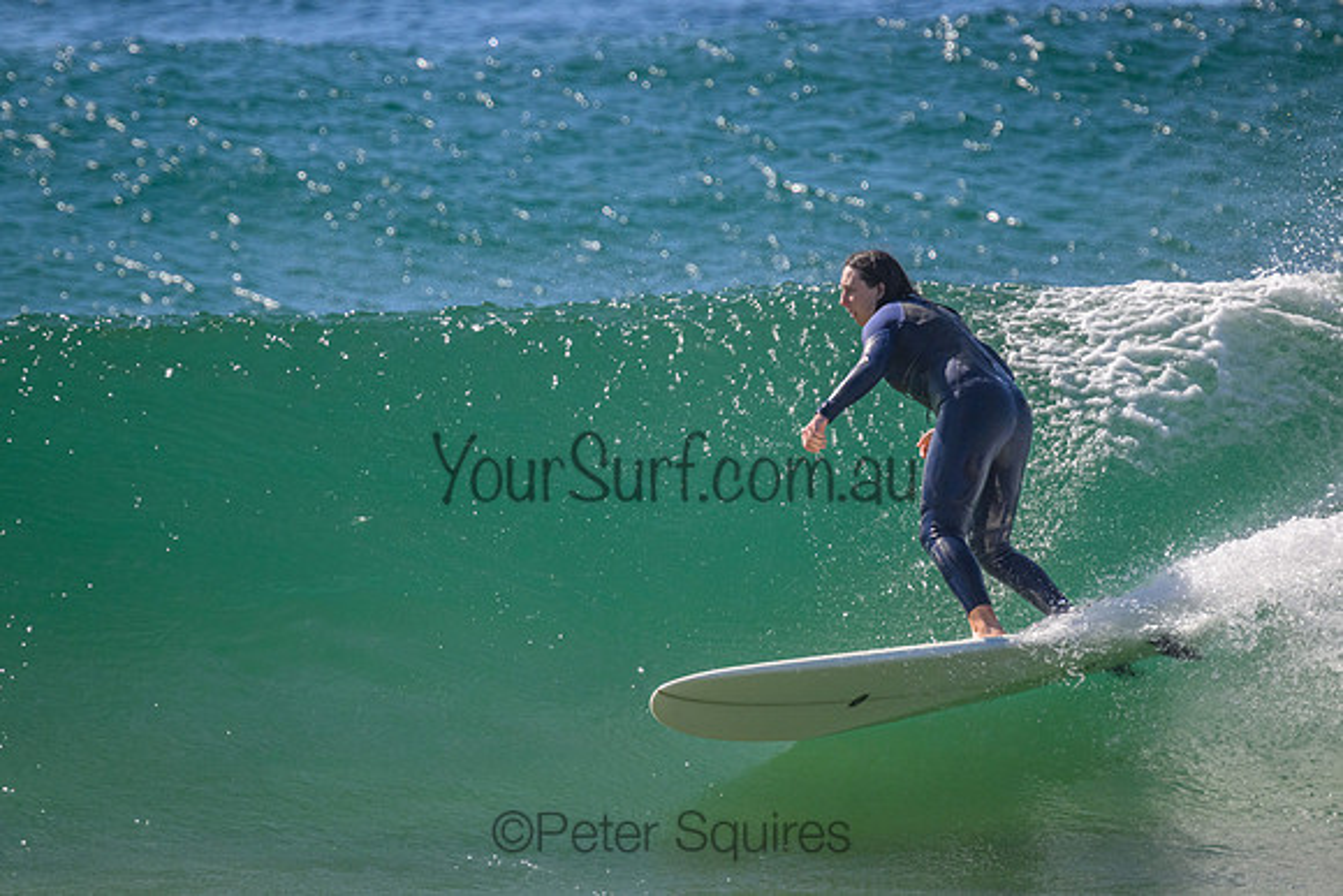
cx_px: 672
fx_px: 29850
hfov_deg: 2.6
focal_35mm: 800
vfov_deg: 1.7
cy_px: 448
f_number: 11
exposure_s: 1/2000
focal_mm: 800
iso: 2000
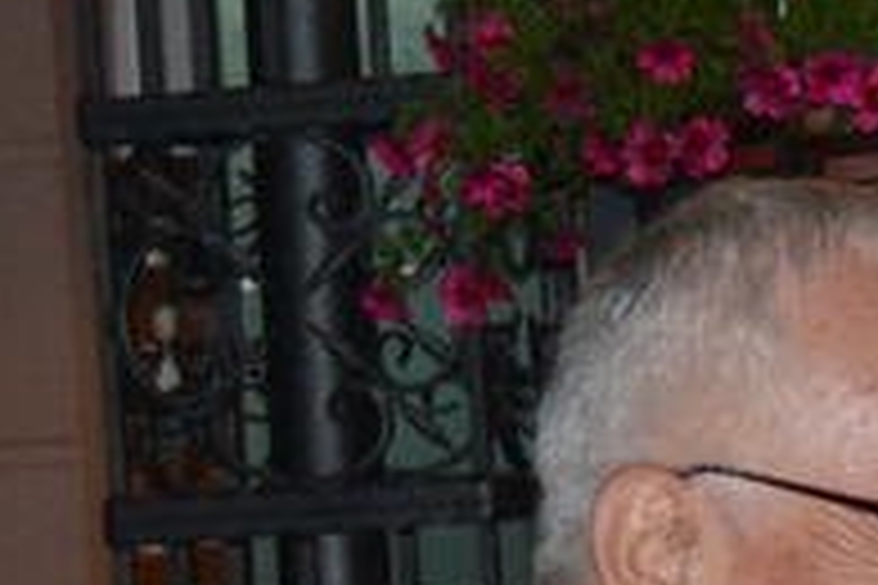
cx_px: 1531
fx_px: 7879
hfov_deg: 6.3
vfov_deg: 4.2
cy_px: 968
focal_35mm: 323
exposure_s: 1/60
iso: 800
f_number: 4.5
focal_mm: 35
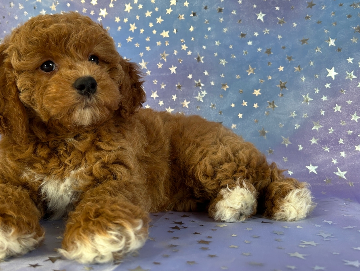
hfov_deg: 51.6
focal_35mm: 35
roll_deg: +0.8
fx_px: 364
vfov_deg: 40.7
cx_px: 118
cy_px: 122
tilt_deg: +5.0
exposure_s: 1/120
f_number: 1.5
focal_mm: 5.7
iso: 50
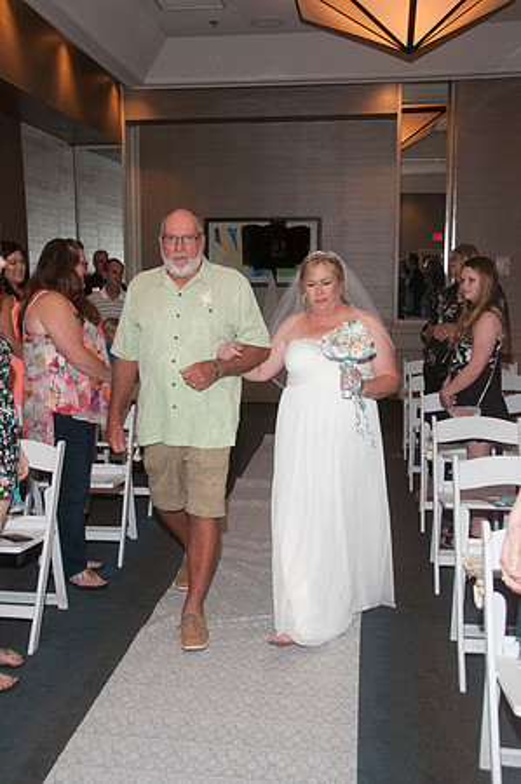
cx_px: 260
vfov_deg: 53.2
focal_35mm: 36
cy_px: 392
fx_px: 783
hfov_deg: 36.8
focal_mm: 24
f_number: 5.6
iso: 800
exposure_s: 1/125
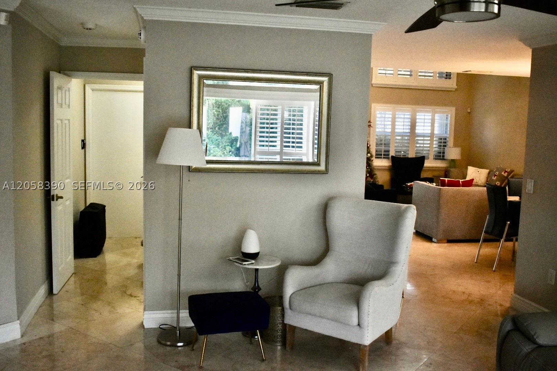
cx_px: 278
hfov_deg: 53.1
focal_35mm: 36
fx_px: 557
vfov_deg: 36.9
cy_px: 186
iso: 3200
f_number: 3.8
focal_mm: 24
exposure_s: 1/500
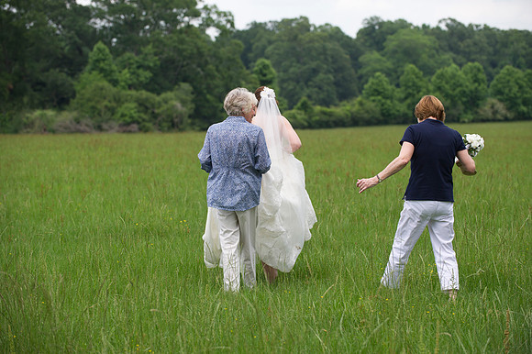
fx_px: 1625
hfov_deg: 18.6
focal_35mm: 110
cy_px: 177
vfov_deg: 12.4
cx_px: 266
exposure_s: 1/1000
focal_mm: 110
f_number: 3.5
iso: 500
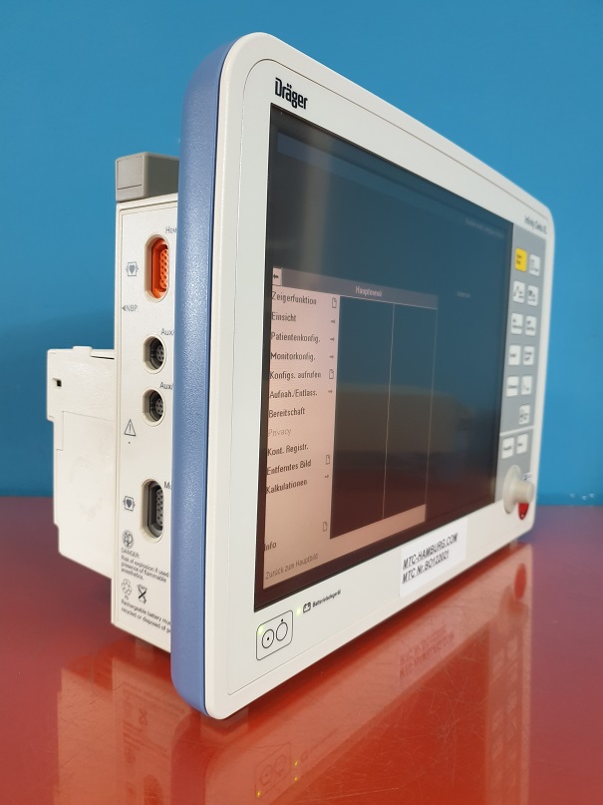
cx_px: 302
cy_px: 402
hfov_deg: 53.1
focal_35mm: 26
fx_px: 604
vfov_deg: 67.3
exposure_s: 1/50
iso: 200
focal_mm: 4.3
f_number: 1.5
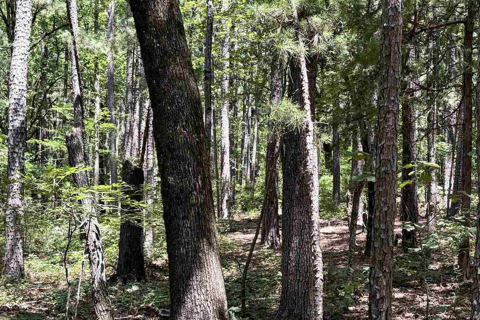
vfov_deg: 26.4
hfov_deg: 38.9
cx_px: 228
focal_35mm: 51
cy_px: 193
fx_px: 680
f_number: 1.6
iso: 40
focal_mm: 5.96
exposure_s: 1/193
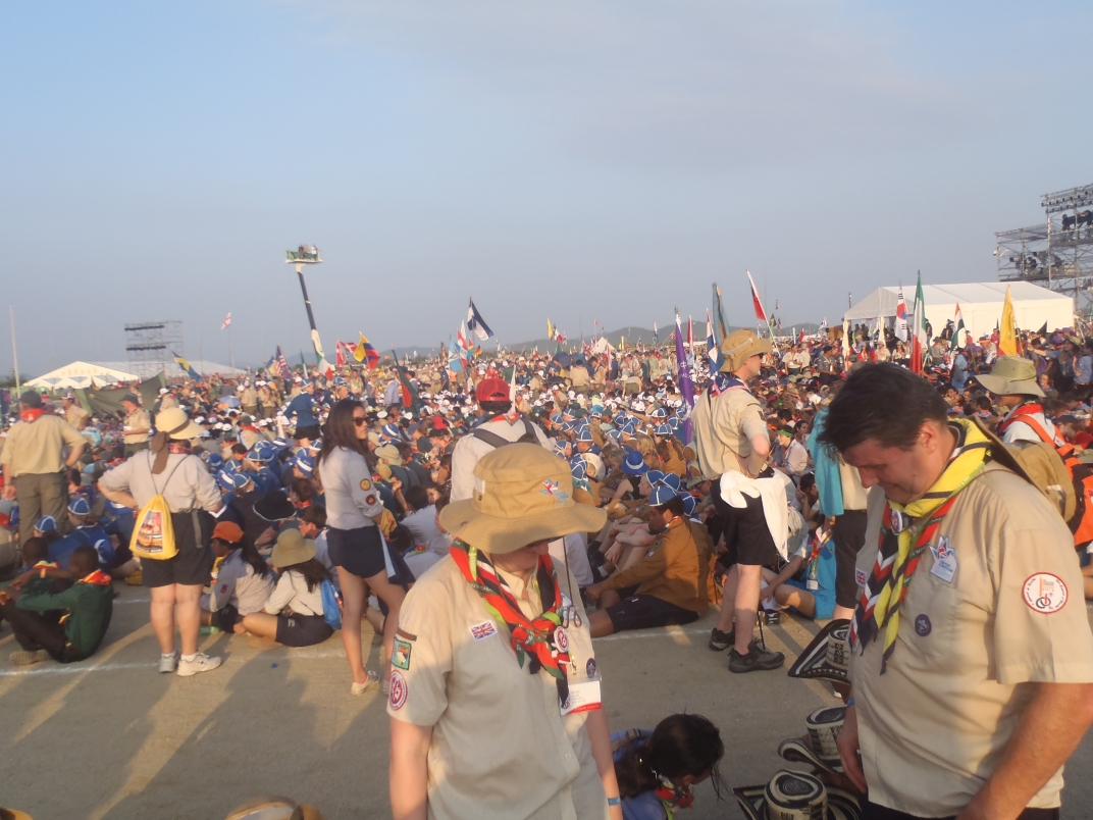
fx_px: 884
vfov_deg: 49.7
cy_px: 410
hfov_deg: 63.4
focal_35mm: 28
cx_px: 546
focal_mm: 5
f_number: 4.5
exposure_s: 1/250
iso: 80
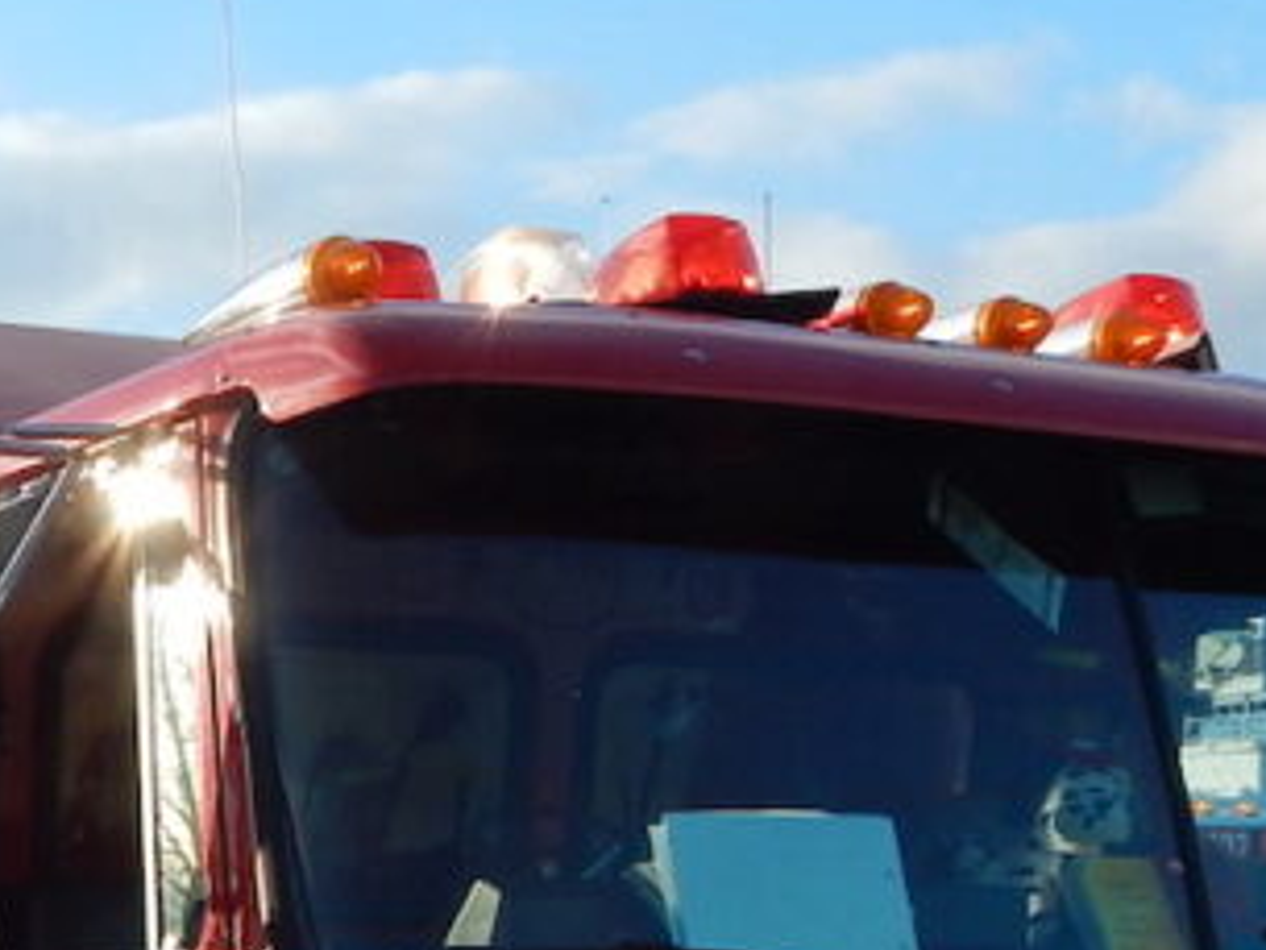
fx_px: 3073
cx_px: -149
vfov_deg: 16.5
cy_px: 1265
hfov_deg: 21.9
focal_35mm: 84
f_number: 3.1
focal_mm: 4.5
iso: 125
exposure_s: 1/800
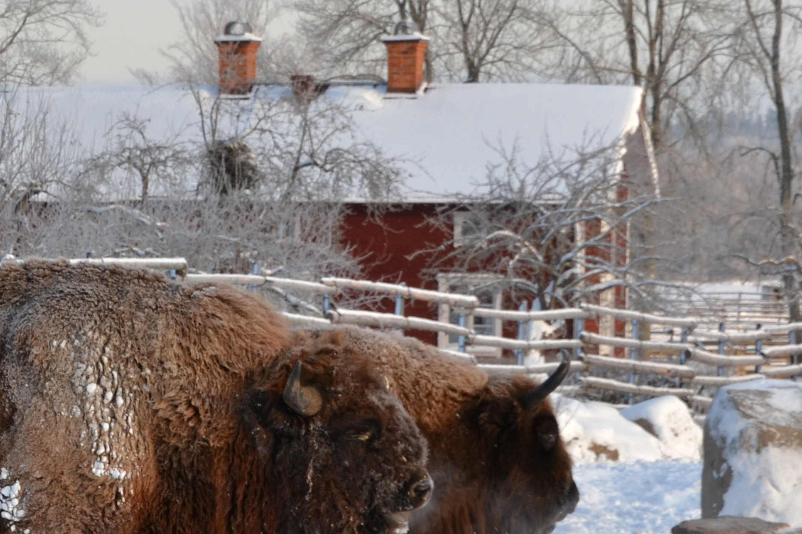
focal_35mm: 200
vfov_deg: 6.9
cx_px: 92
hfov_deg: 10.2
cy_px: 229
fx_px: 4460
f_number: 11
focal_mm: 55
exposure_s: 1/100
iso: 200
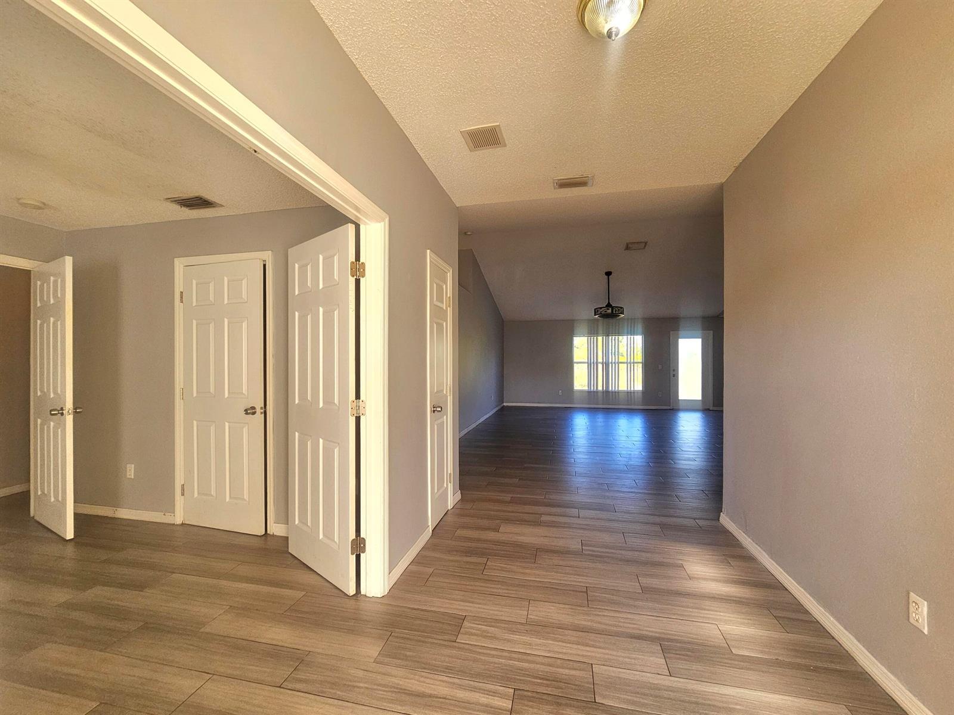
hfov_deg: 106.2
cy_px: 358
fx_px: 358
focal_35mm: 13
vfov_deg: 89.9
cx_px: 477
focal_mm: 2.2
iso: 100
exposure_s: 1/208
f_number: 2.2
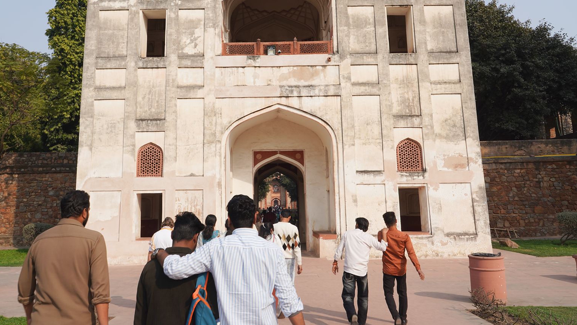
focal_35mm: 33
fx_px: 505
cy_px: 101
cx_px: 272
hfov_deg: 59.5
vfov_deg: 35.2
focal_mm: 24
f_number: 14
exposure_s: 1/100
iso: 100
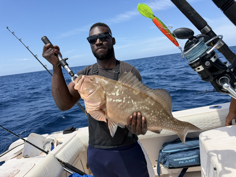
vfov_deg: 56.8
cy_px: 88
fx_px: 164
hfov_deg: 71.6
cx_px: 118
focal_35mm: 24
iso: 80
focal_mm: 6.76
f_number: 1.78
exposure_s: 1/3279
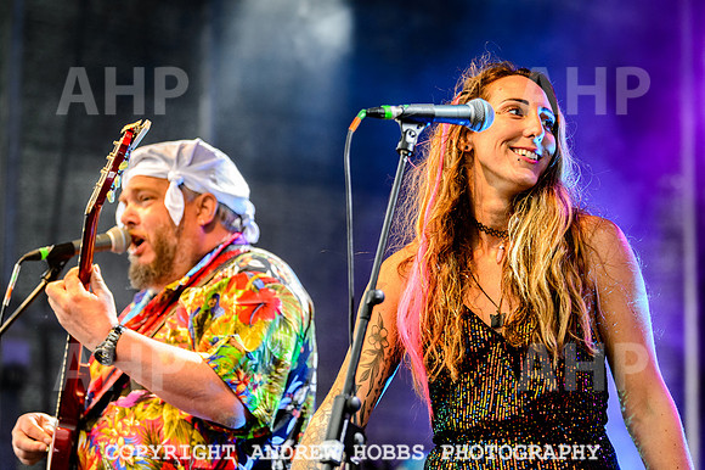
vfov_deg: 10.0
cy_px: 216
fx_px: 2685
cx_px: 391
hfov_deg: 15.0
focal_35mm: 137
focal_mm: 122
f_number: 2.8
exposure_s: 1/1250
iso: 1600
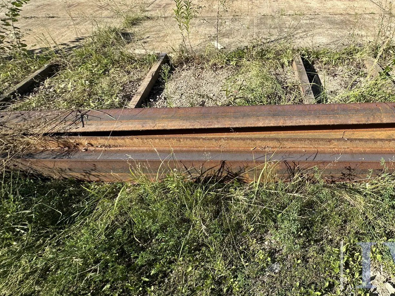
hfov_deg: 71.9
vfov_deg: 59.9
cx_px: 289
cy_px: 103
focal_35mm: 22
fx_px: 251
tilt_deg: -36.8
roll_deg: -2.2
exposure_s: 1/1304
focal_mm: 2.22
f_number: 2.2
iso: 50
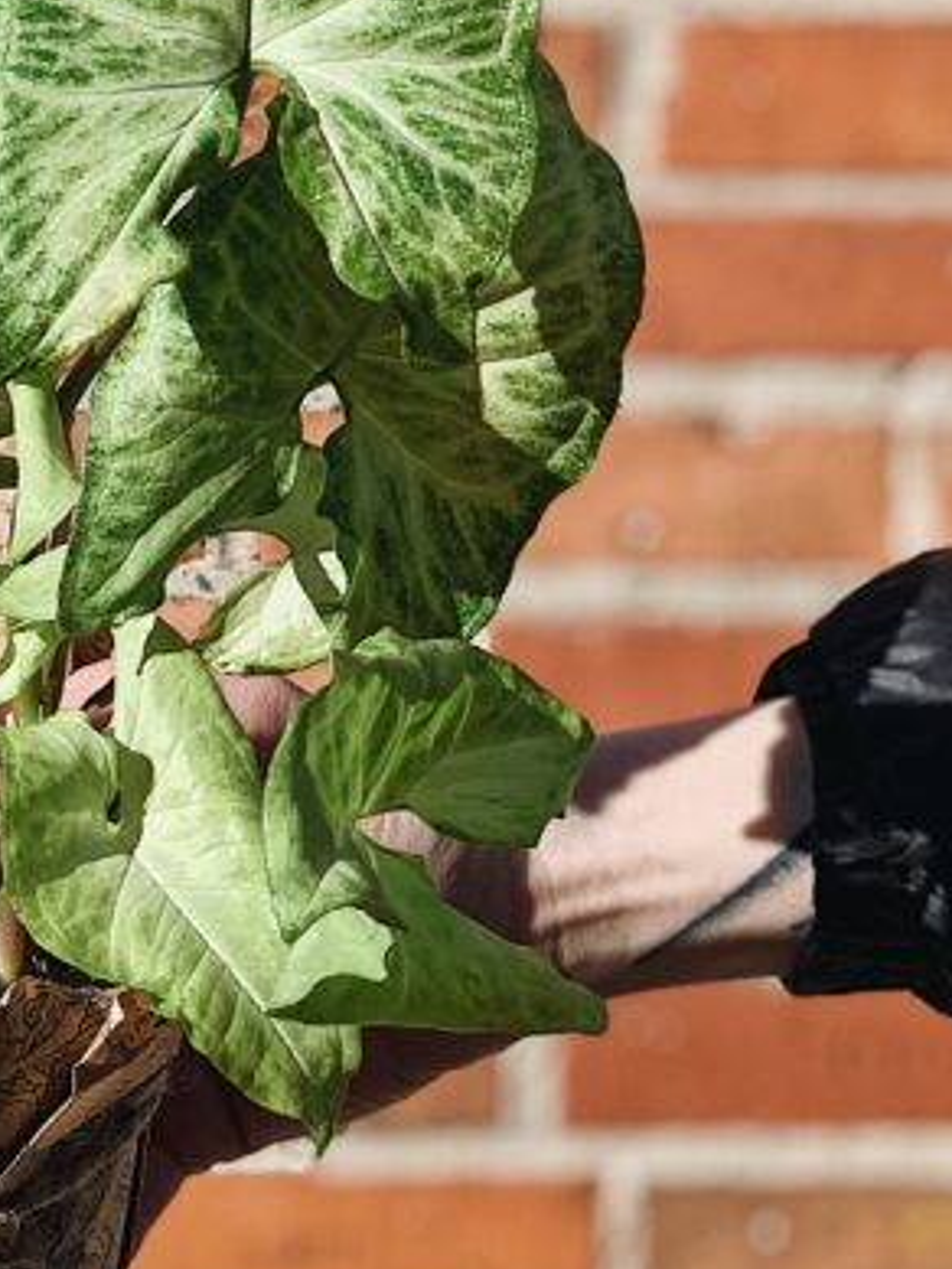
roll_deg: +0.0
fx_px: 5021
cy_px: 525
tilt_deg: -5.2
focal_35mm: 137
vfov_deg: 14.4
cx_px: -13
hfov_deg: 10.7
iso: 16
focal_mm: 6
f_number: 2.4
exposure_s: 1/1089
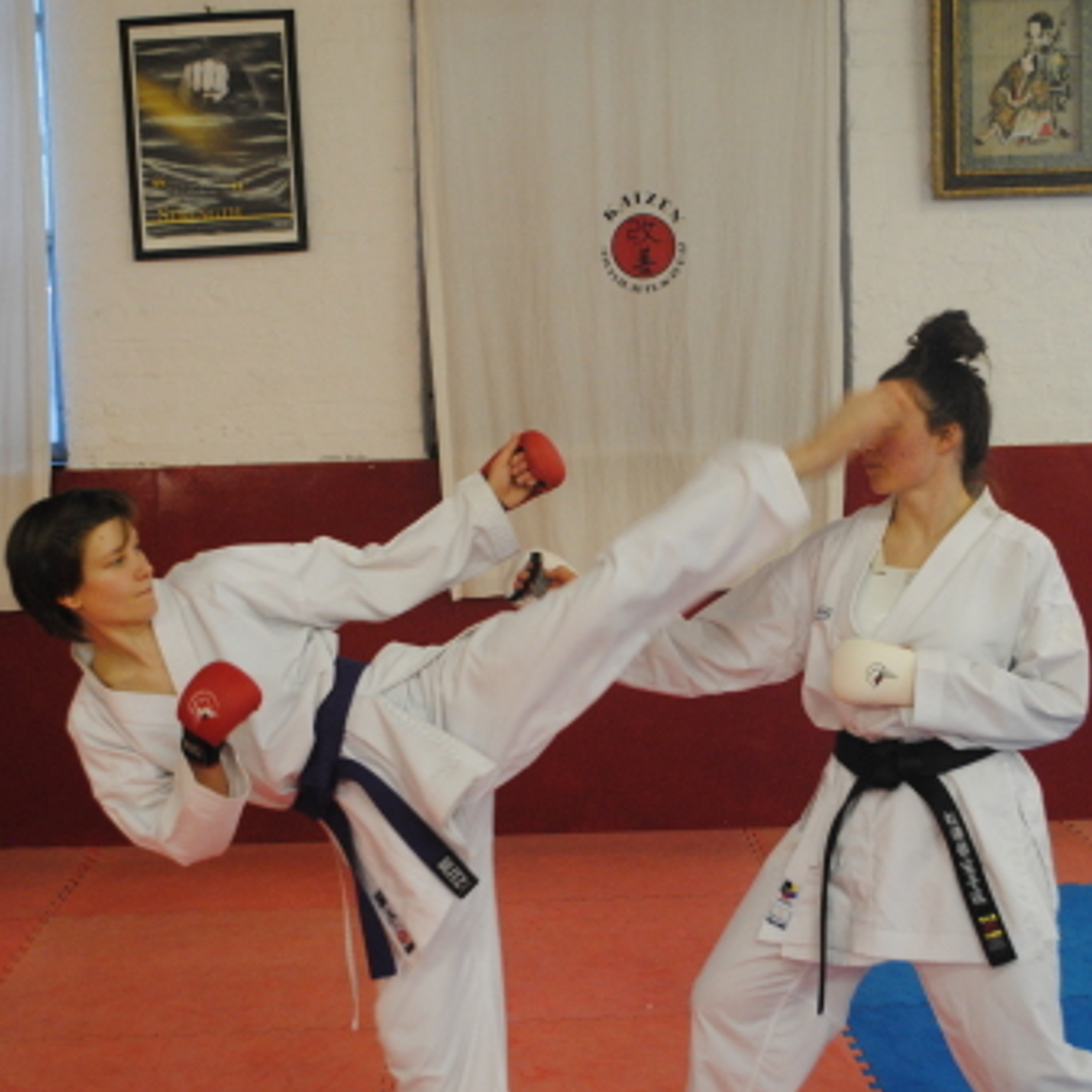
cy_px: 544
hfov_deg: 29.5
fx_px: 2070
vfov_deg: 29.6
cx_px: 565
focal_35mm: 58
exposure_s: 1/60
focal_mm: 30
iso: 800
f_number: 4.5
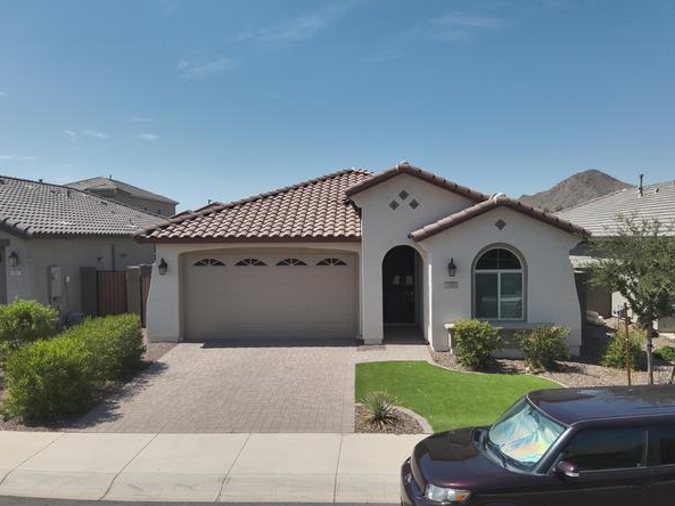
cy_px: 260
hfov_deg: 65.3
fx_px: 526
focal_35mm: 27
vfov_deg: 51.3
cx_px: 357
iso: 100
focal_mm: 4.4
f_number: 2.8
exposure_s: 1/1250
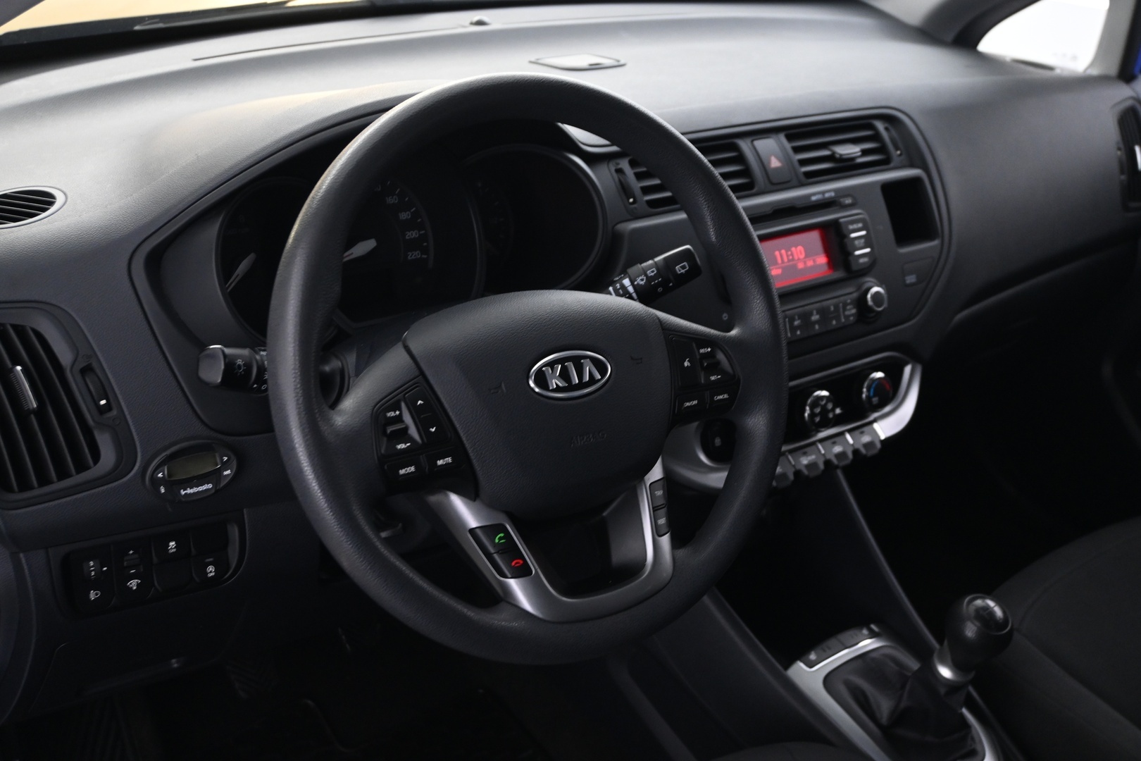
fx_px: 1188
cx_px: 570
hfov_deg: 51.3
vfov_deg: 35.5
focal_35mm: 38
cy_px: 380
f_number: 4.2
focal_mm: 25
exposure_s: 1/10
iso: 1600
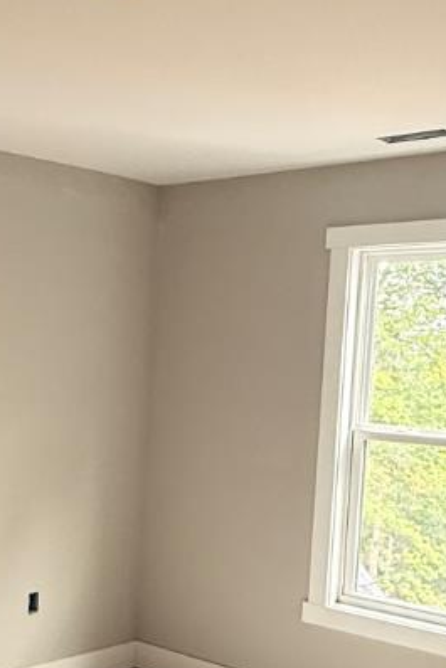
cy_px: 448
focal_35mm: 55
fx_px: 1021
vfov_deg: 35.9
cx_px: 59
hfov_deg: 24.1
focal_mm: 2.22
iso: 160
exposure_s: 1/71
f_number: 2.2
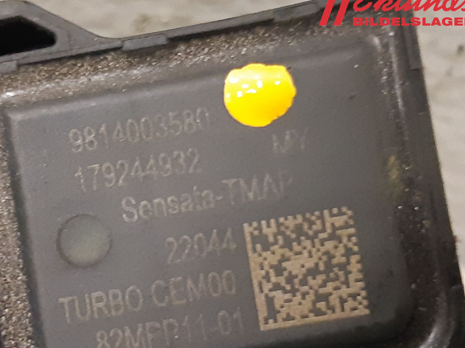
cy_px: 177
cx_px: 215
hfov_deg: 61.6
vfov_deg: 48.2
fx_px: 390
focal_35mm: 29
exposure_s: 1/25
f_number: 1.7
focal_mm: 3.93
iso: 320
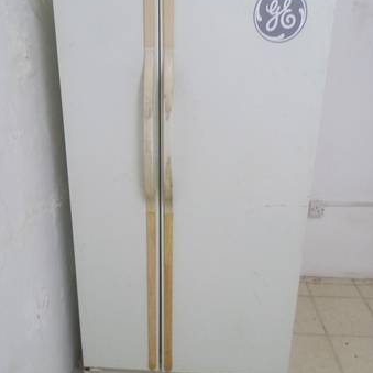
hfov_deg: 52.5
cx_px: 188
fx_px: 378
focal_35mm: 31
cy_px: 169
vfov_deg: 52.5
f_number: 1.8
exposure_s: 1/50
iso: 829
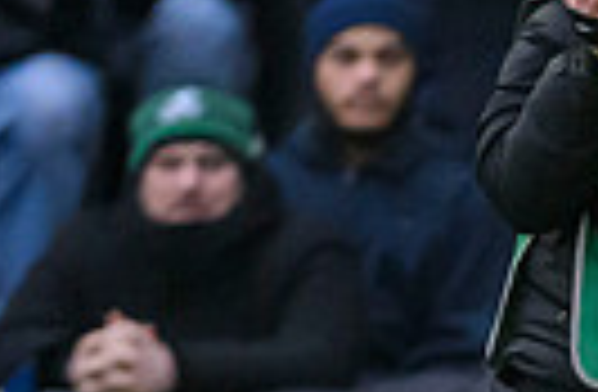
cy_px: 1527
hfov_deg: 0.6
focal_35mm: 3543
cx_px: 1697
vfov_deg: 0.4
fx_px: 58510
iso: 4000
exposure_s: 1/2000
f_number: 2.8
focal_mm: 400
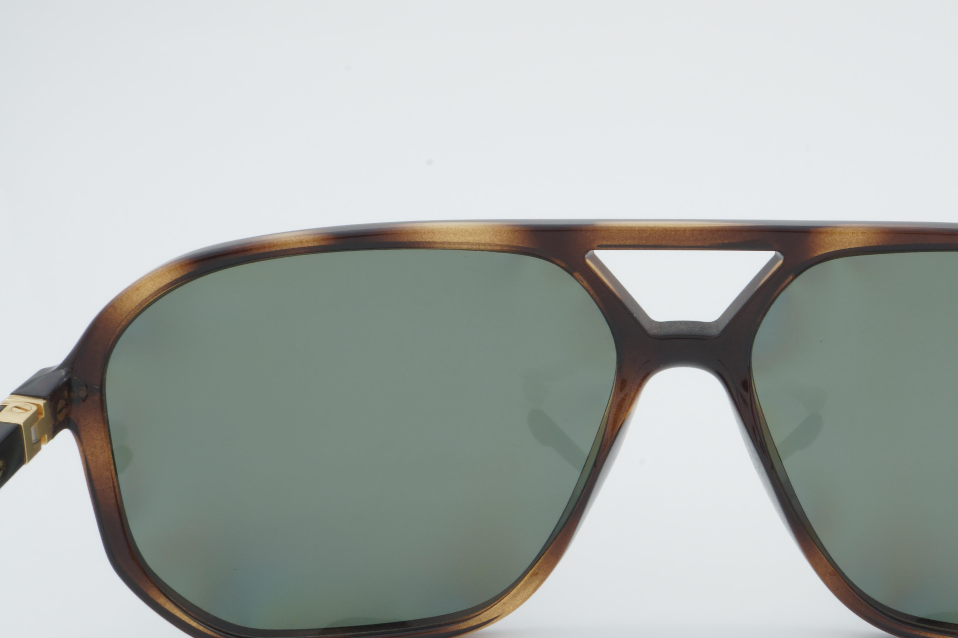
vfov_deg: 20.8
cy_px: 425
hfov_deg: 30.6
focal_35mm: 65
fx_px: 1730
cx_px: 687
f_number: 29
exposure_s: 1/3
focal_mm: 30
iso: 100
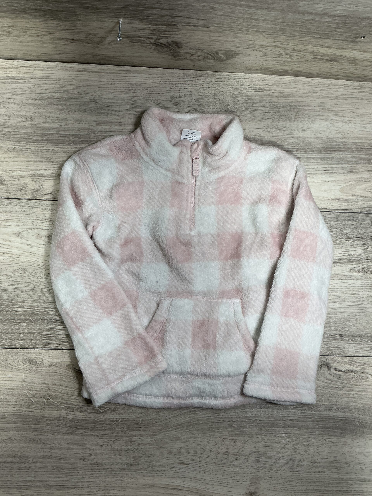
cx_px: 186
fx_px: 416
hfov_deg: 48.2
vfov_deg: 61.7
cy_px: 248
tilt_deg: -83.6
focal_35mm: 29
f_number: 1.8
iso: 40
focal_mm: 3
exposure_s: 1/60
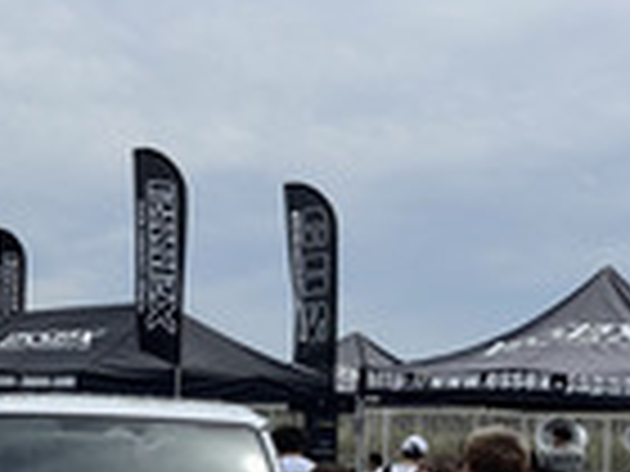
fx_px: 1074
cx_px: -94
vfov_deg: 24.4
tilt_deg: -0.3
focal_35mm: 59
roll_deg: -1.8
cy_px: 382
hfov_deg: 29.0
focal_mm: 6.76
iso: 80
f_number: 1.78
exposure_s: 1/12346
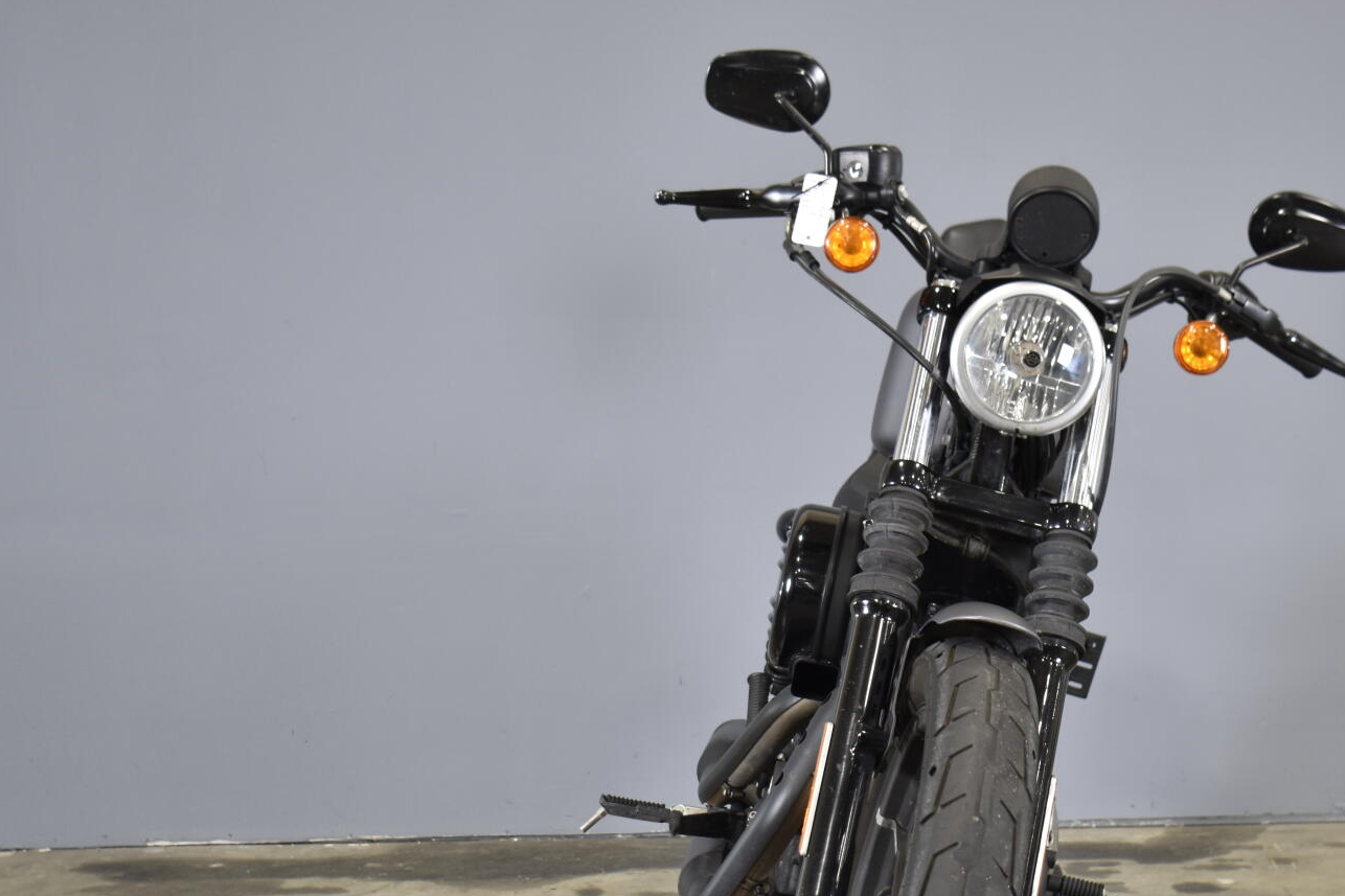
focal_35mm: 70
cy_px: 668
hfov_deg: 28.6
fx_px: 2615
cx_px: 908
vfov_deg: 19.3
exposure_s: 1/15
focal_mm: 30
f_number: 4.2
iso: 400
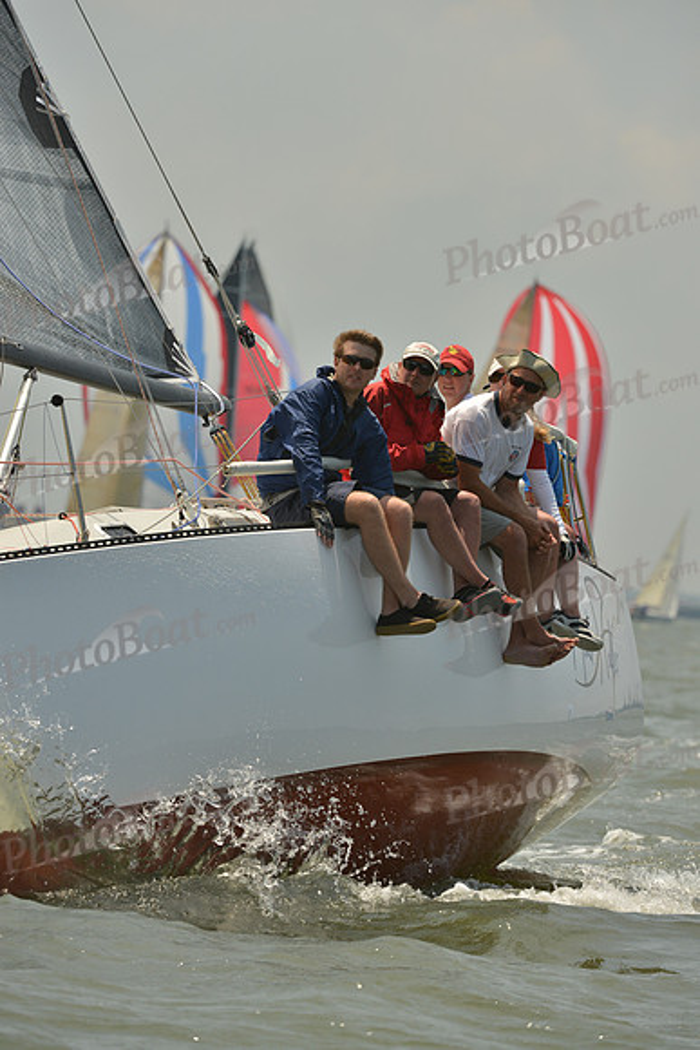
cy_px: 525
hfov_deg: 4.2
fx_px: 9619
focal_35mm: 330
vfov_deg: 6.2
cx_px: 350
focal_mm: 330
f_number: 8
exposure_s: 1/1250
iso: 400
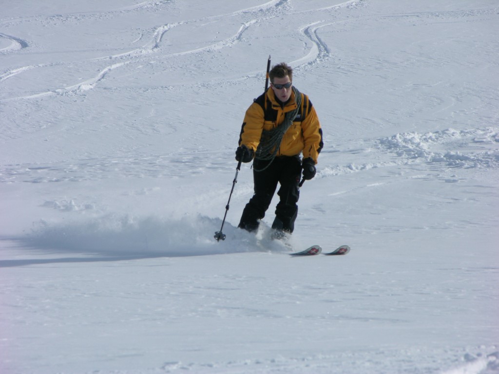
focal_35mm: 280
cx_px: 250
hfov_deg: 7.1
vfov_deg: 5.3
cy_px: 187
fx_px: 4036
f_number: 6.6
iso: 50
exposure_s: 1/458
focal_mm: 71.2
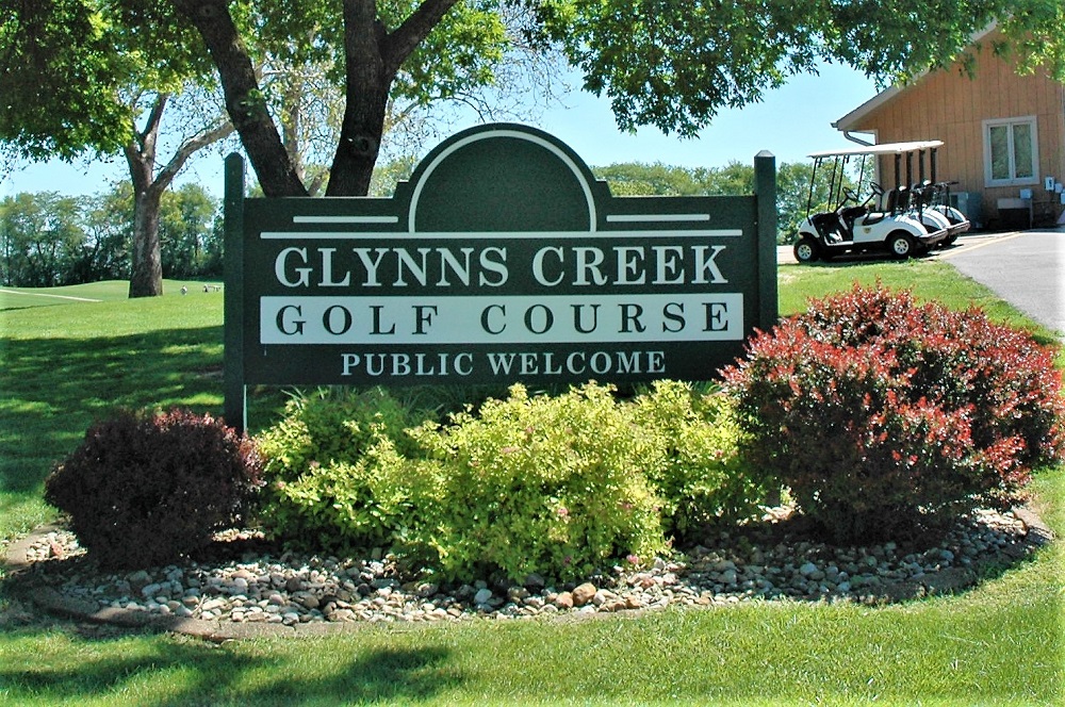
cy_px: 354
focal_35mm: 27
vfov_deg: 47.8
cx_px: 532
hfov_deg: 67.4
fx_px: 798
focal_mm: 18
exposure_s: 1/250
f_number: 8
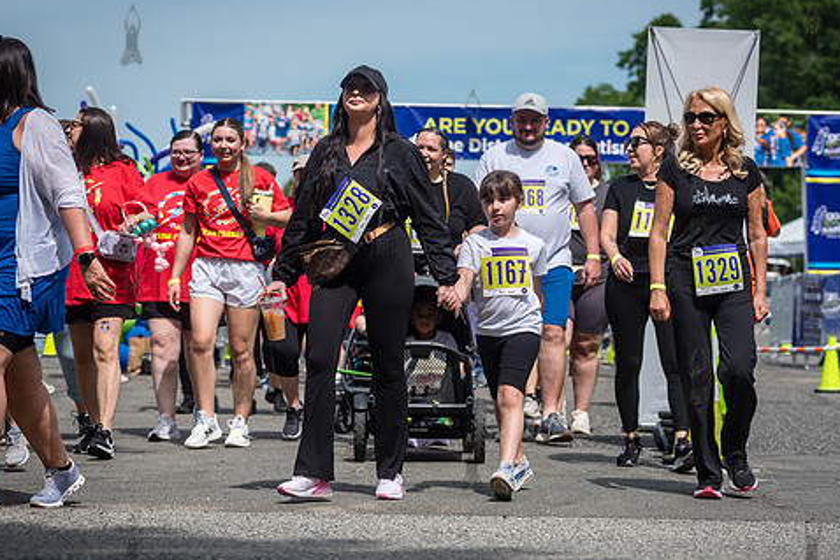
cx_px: 471
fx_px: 2871
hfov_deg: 16.6
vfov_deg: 11.2
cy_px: 289
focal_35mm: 123
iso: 250
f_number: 4.5
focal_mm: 100
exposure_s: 1/4000
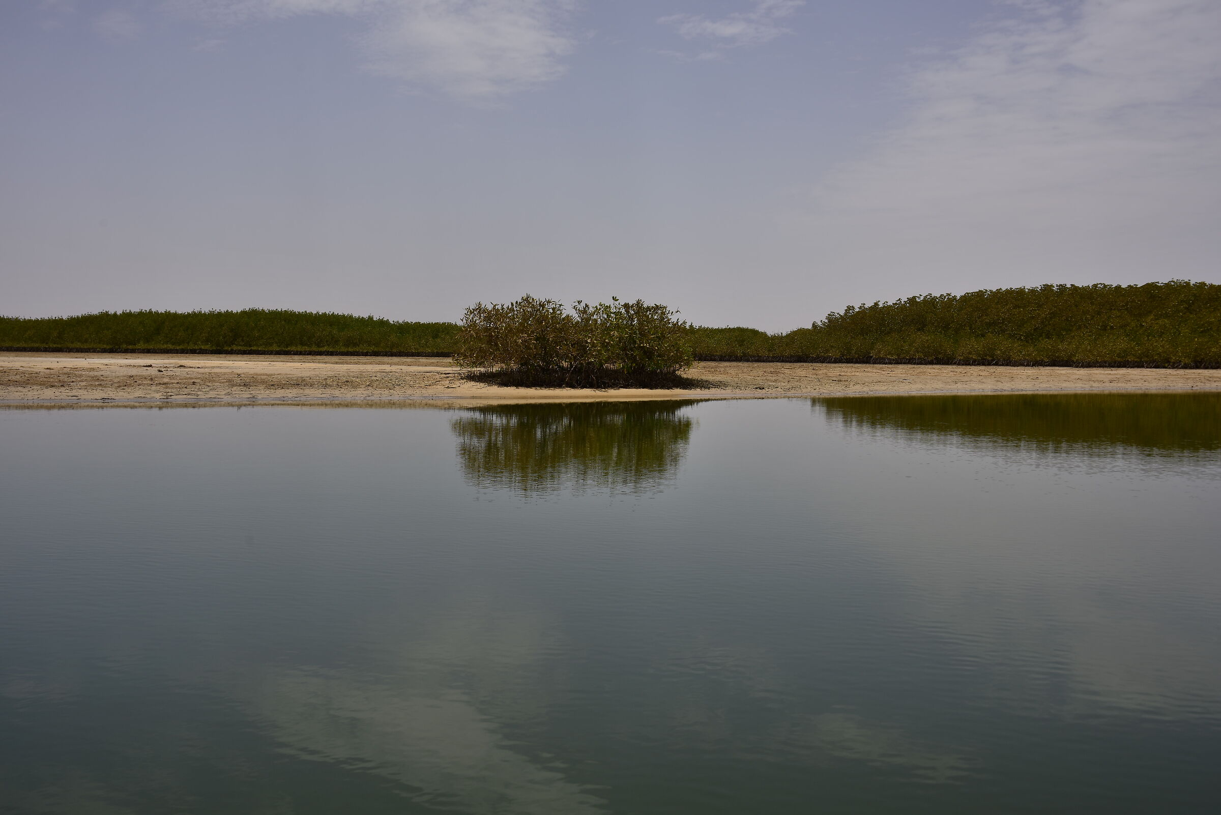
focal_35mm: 35
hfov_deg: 54.4
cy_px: 408
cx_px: 610
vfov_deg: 37.9
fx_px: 1187
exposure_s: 1/320
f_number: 9
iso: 100
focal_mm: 35
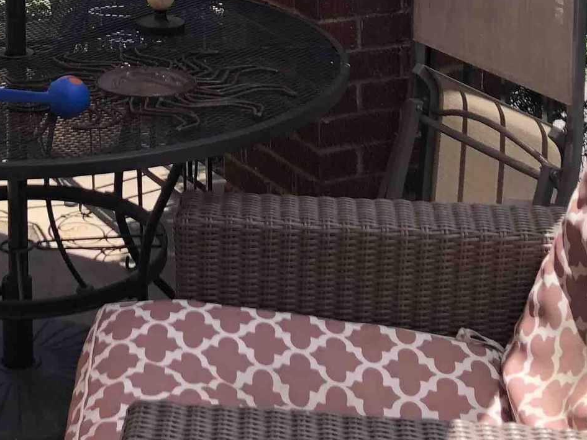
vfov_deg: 15.2
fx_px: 1543
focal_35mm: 91
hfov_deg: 21.3
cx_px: 111
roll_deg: +2.3
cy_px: -186
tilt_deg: -6.1
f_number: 1.8
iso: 20
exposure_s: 1/534
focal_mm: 3.99
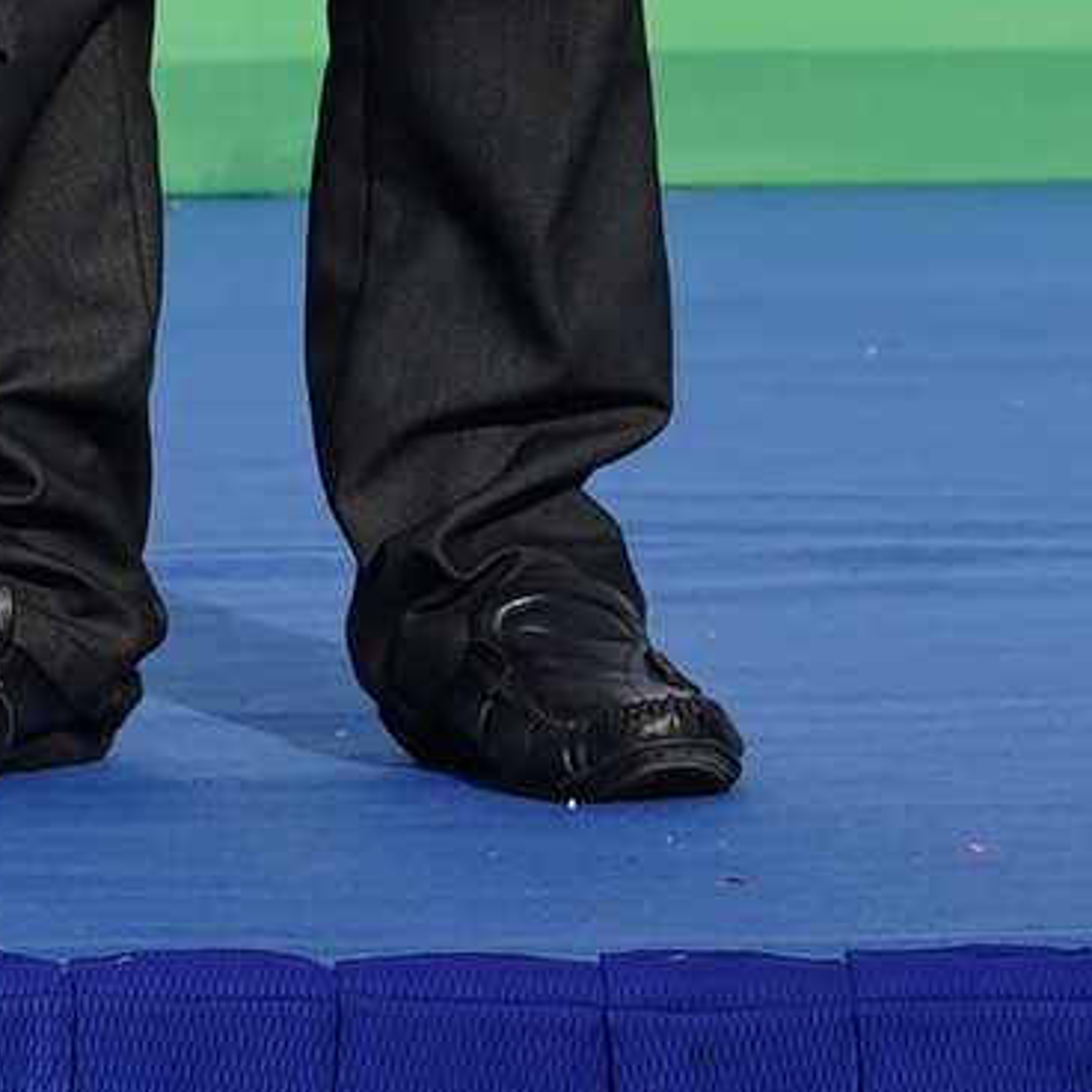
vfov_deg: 2.3
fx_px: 27589
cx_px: -804
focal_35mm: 773
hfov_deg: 2.3
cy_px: -1783
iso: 160
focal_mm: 85
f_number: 3.5
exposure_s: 1/2500
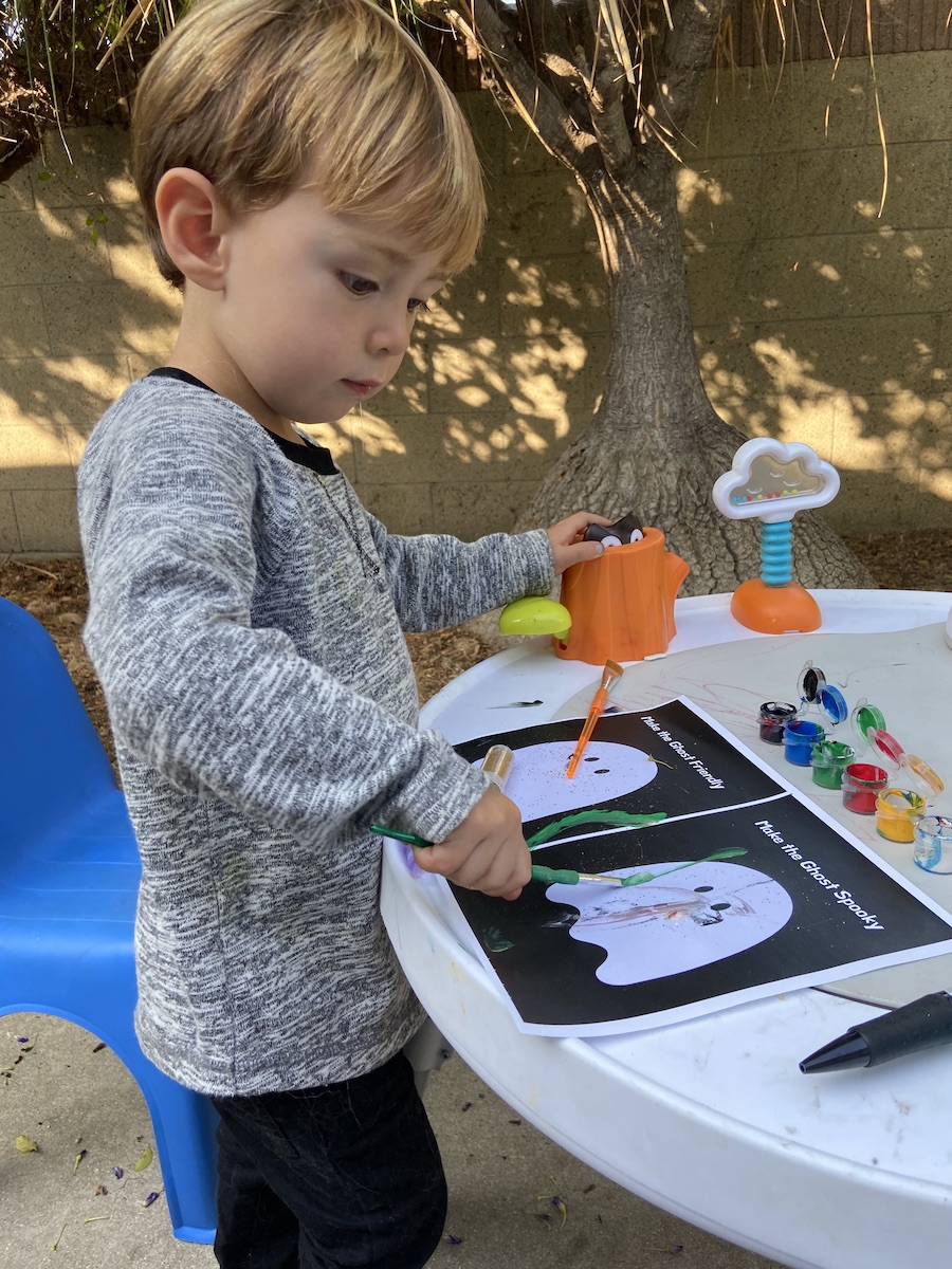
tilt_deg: -19.1
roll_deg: +4.1
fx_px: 953
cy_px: 634
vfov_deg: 67.3
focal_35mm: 26
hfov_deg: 53.1
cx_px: 476
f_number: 1.8
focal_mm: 4.25
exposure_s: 1/206
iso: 32
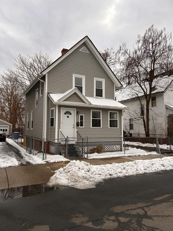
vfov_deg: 67.3
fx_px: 173
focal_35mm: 26
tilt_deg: +5.7
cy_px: 116
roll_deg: +0.6
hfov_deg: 53.1
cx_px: 86
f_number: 1.5
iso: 50
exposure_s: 1/497
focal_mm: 5.7
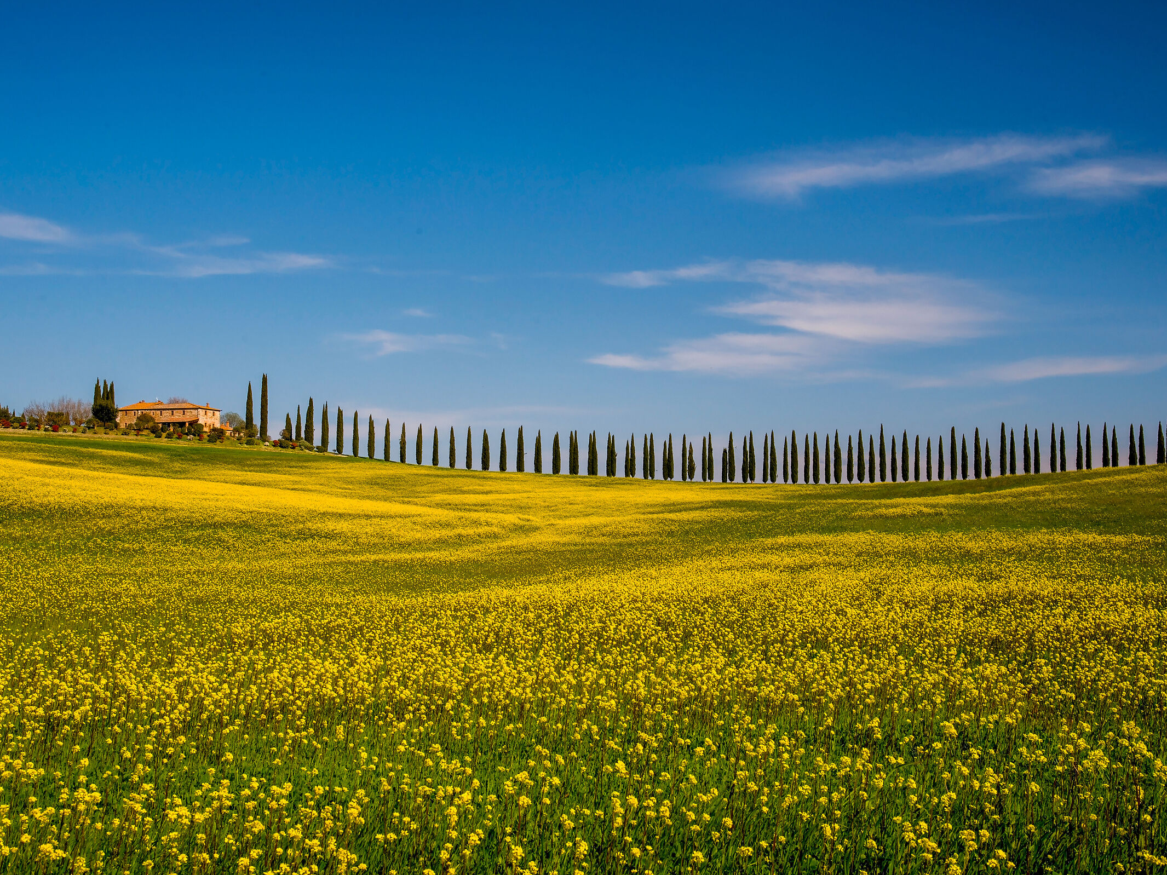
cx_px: 530
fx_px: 1753
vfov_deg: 28.0
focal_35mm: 52
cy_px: 438
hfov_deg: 36.8
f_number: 13
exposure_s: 1/160
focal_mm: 48
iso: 200
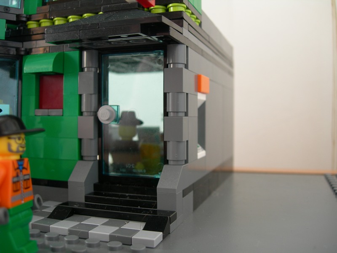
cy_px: 126
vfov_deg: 37.7
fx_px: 370
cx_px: 168
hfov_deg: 49.0
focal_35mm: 38
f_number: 2.8
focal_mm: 7.8
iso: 50
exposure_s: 1/15.2
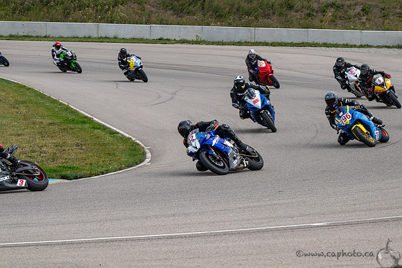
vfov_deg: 6.9
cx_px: 213
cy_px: 134
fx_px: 2213
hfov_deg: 10.4
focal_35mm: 198
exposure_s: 1/1250
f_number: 11
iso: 1000
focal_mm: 180
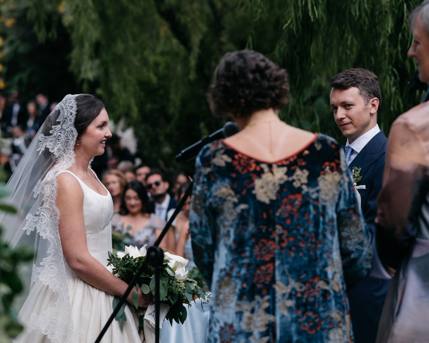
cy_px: 172
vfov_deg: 16.0
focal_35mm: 96
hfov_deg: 20.0
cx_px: 235
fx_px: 1219
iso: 100
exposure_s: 1/400
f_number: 2.5
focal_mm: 85
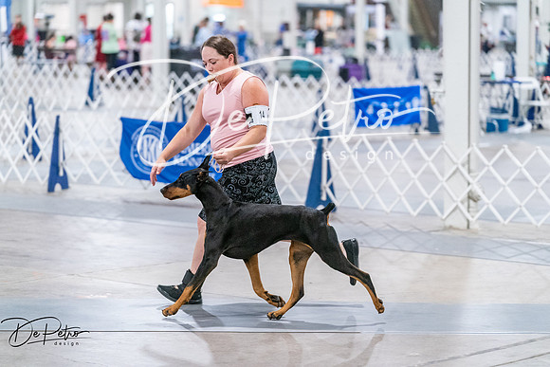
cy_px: 184
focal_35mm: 131
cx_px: 275
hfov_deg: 15.6
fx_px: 2002
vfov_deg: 10.5
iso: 6400
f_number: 3.2
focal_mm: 131
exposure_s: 1/320
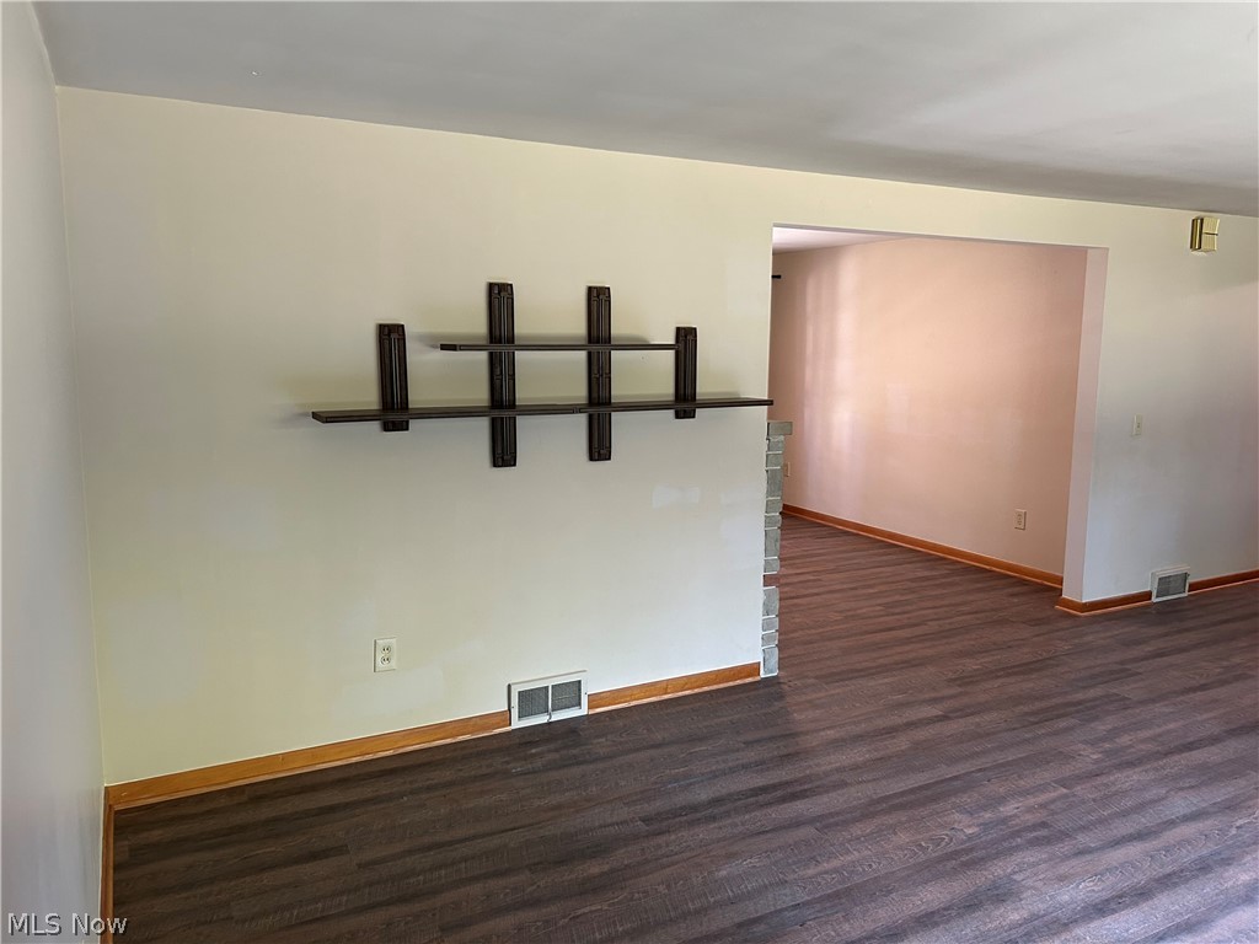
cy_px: 472
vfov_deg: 53.1
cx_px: 630
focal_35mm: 26
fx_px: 946
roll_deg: +0.3
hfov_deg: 67.3
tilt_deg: -8.7
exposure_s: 1/60
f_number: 1.5
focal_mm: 5.7
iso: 160
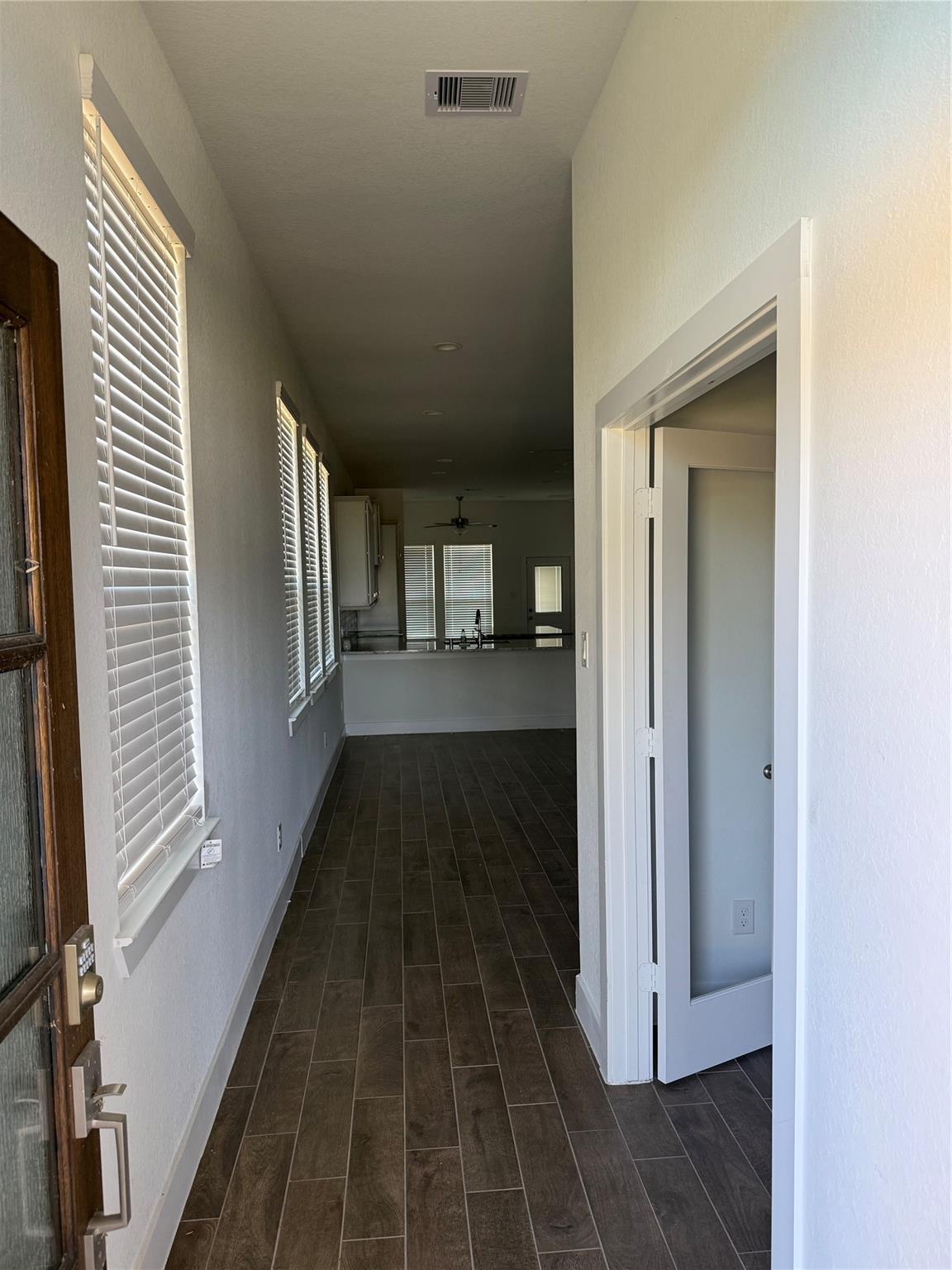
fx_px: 880
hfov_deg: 56.8
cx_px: 476
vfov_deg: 71.6
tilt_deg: -2.8
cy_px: 635
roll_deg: +0.2
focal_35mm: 24
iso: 125
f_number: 1.78
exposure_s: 1/121
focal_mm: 6.76
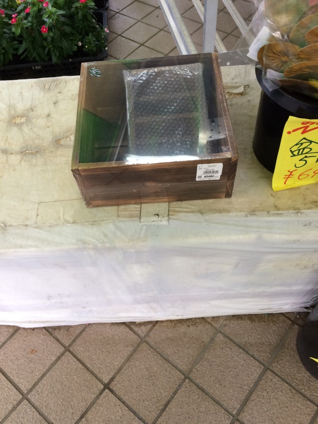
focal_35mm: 29
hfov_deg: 48.2
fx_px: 355
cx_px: 159
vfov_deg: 61.7
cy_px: 212
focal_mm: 4.15
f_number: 2.2
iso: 32
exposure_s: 1/30
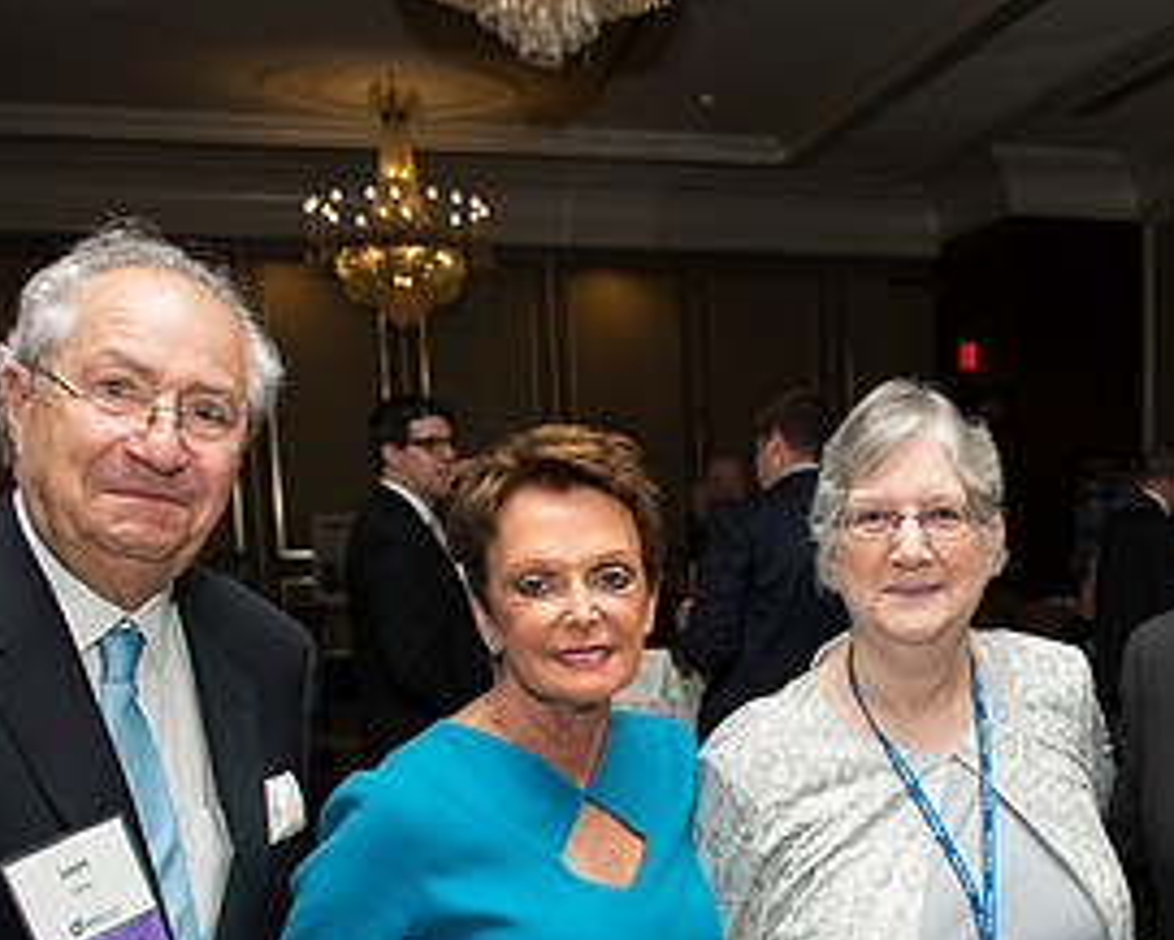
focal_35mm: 51
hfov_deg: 34.7
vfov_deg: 28.6
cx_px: 1046
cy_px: 832
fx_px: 1773
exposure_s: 1/200
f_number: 4.5
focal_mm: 24
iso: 1000
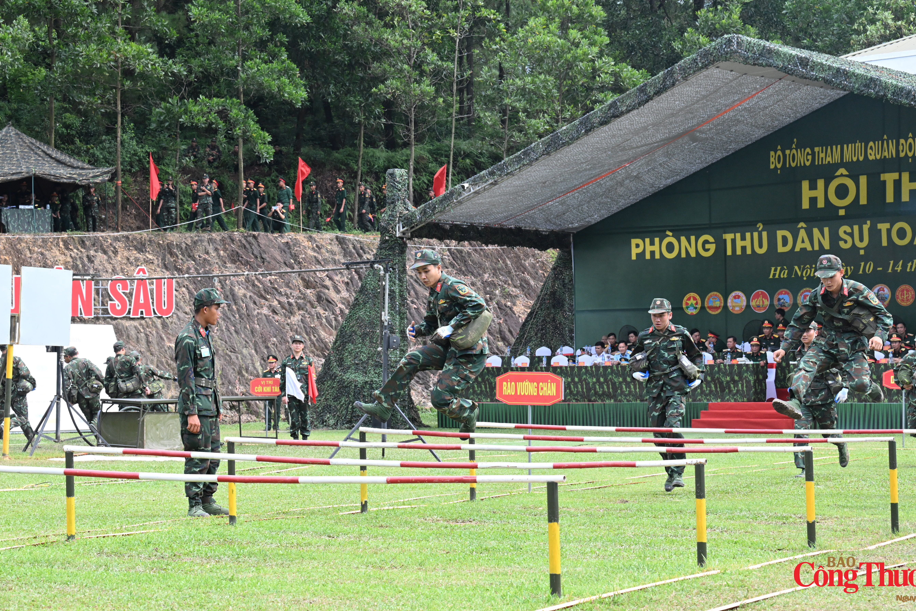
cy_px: 268
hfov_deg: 25.1
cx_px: 441
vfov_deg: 16.8
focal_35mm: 81
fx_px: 2061
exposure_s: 1/1000
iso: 1600
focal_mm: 70
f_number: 8
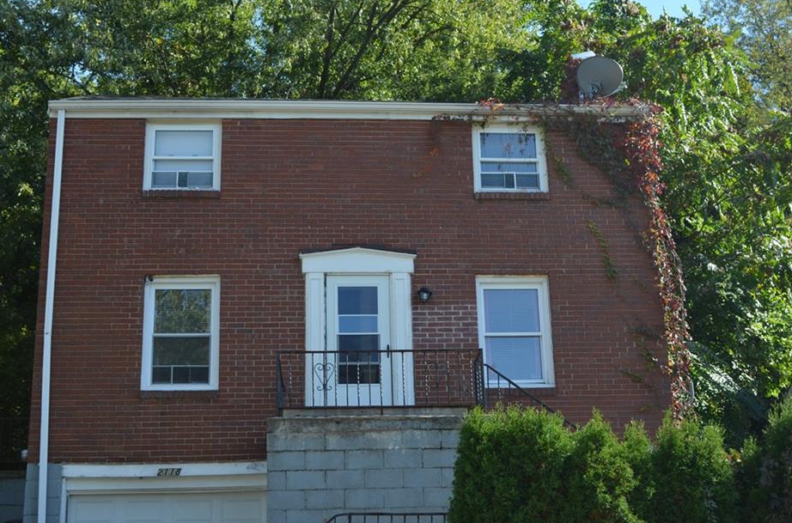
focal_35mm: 50
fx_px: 1097
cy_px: 283
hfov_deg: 39.7
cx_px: 398
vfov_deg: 26.8
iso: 200
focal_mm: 30
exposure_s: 1/200
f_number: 7.1
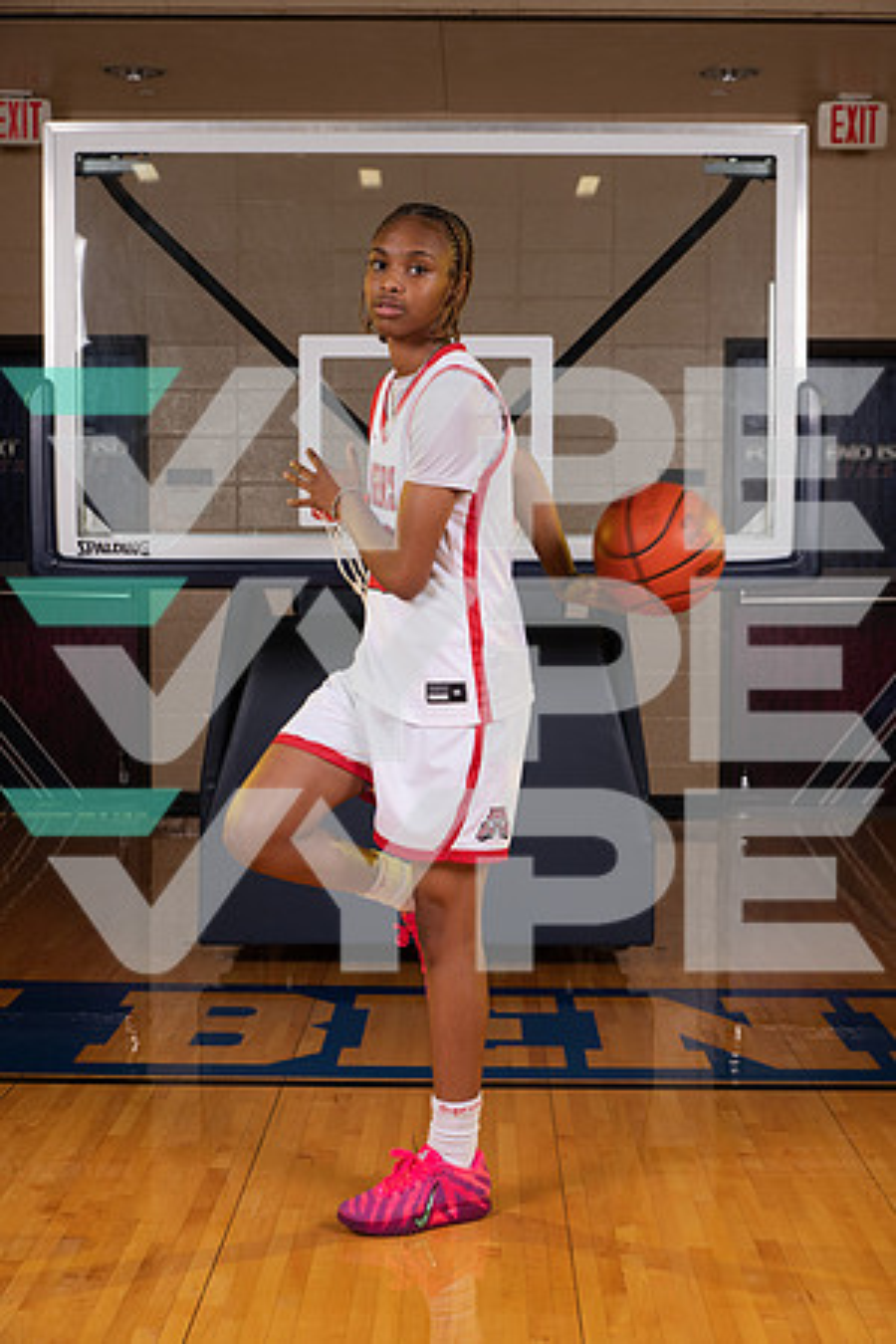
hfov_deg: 27.0
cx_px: 448
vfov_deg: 39.6
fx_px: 1867
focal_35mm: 50
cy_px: 672
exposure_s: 1/320
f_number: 7.1
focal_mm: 50
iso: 320
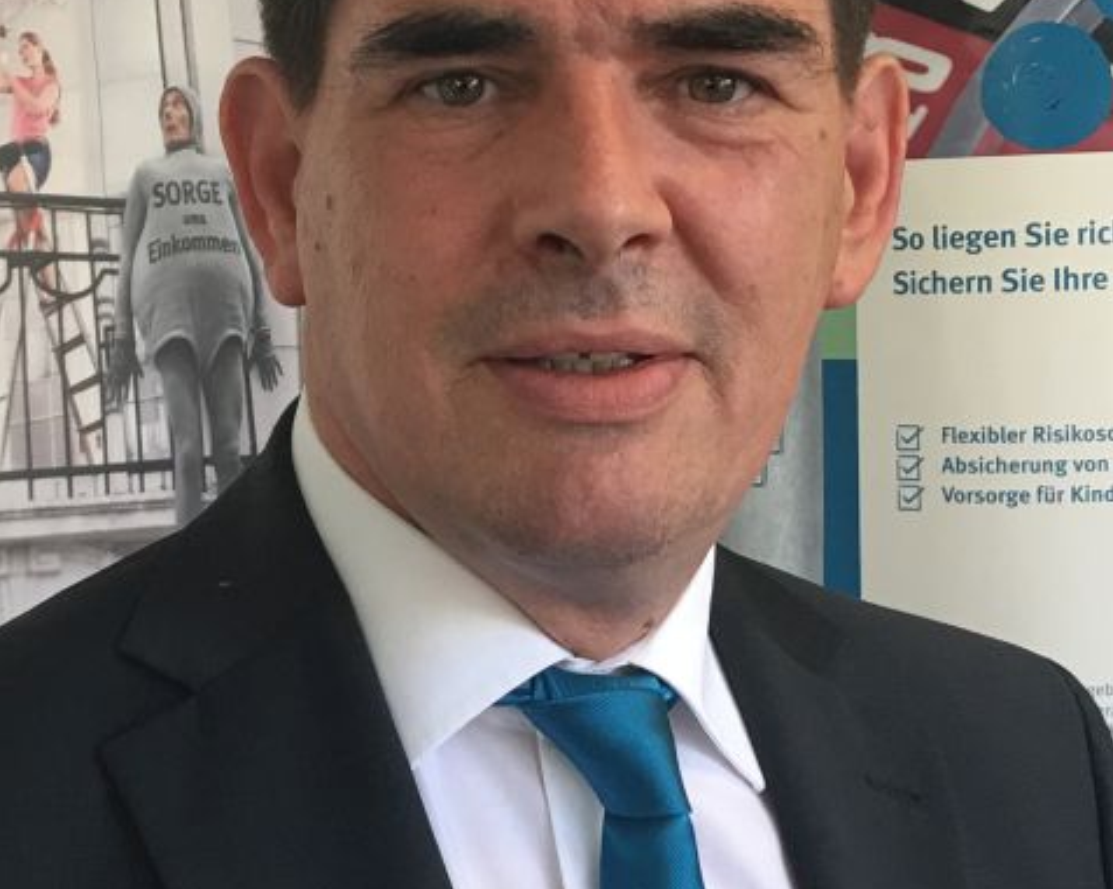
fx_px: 1251
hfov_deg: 48.0
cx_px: 555
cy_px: 303
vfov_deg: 38.7
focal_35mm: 38
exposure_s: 1/33
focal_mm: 4.15
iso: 32
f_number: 2.2
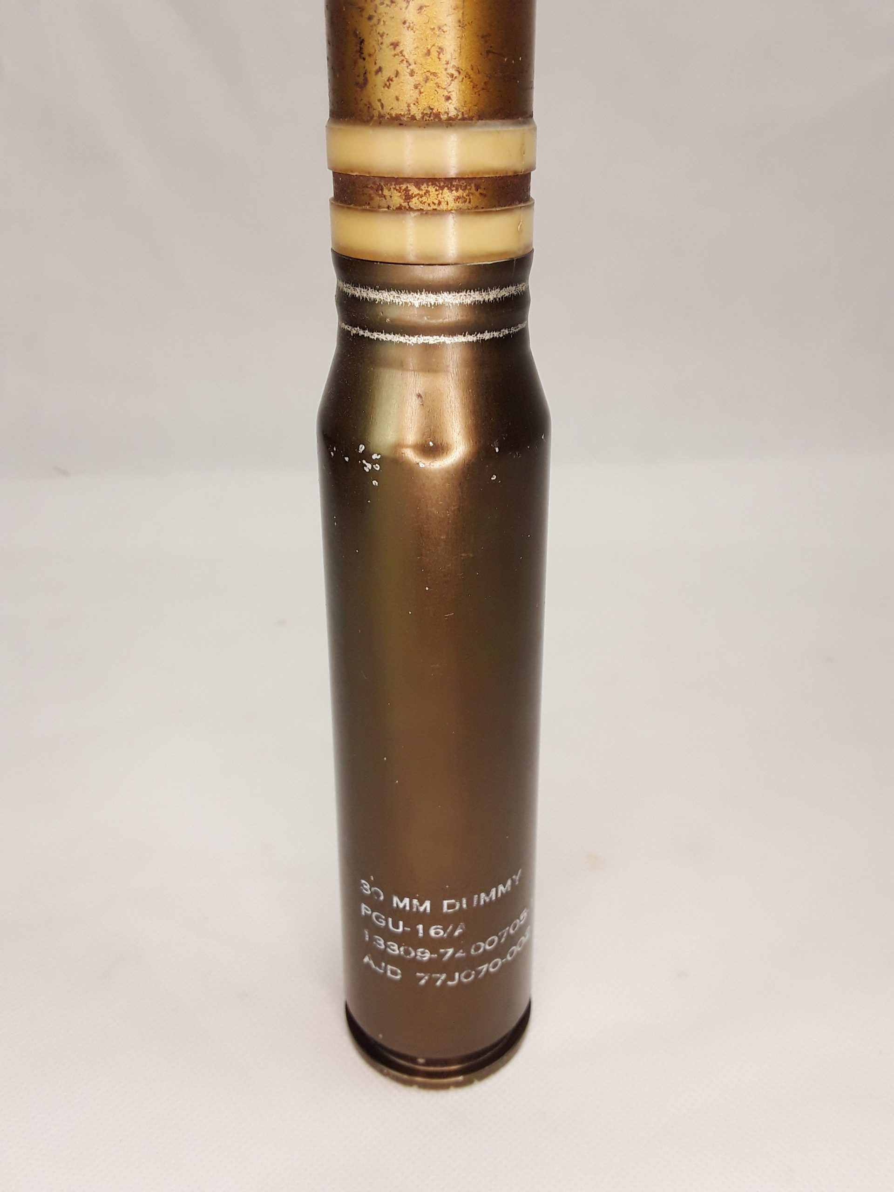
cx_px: 447
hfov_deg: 51.4
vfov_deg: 65.3
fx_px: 930
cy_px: 596
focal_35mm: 27
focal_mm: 2.91
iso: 40
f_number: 1.9
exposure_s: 1/120
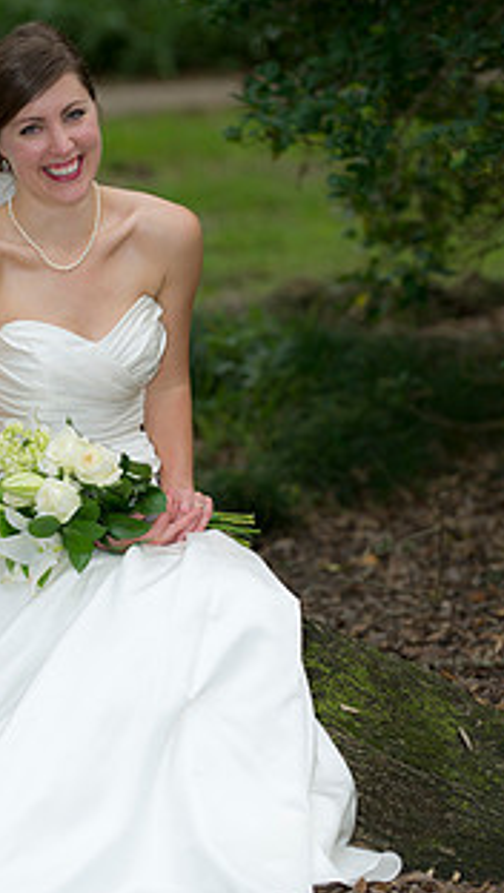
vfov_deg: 11.9
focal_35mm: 181
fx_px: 4291
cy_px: 472
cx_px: 127
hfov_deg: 6.7
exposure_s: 1/200
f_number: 2.8
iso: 400
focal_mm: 120
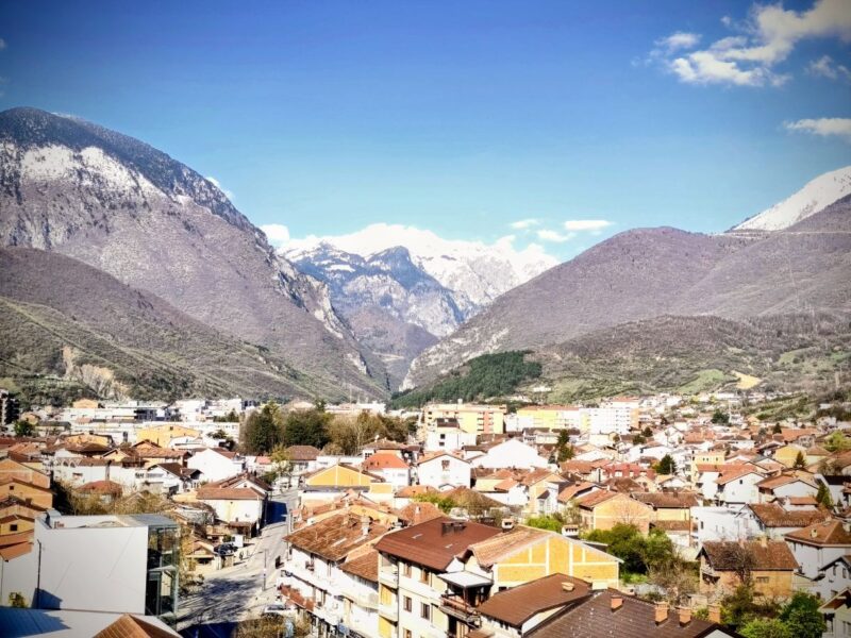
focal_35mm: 46
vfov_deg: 31.5
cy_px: 319
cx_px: 426
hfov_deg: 41.2
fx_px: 1131
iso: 50
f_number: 1.65
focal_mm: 6.14
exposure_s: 1/435
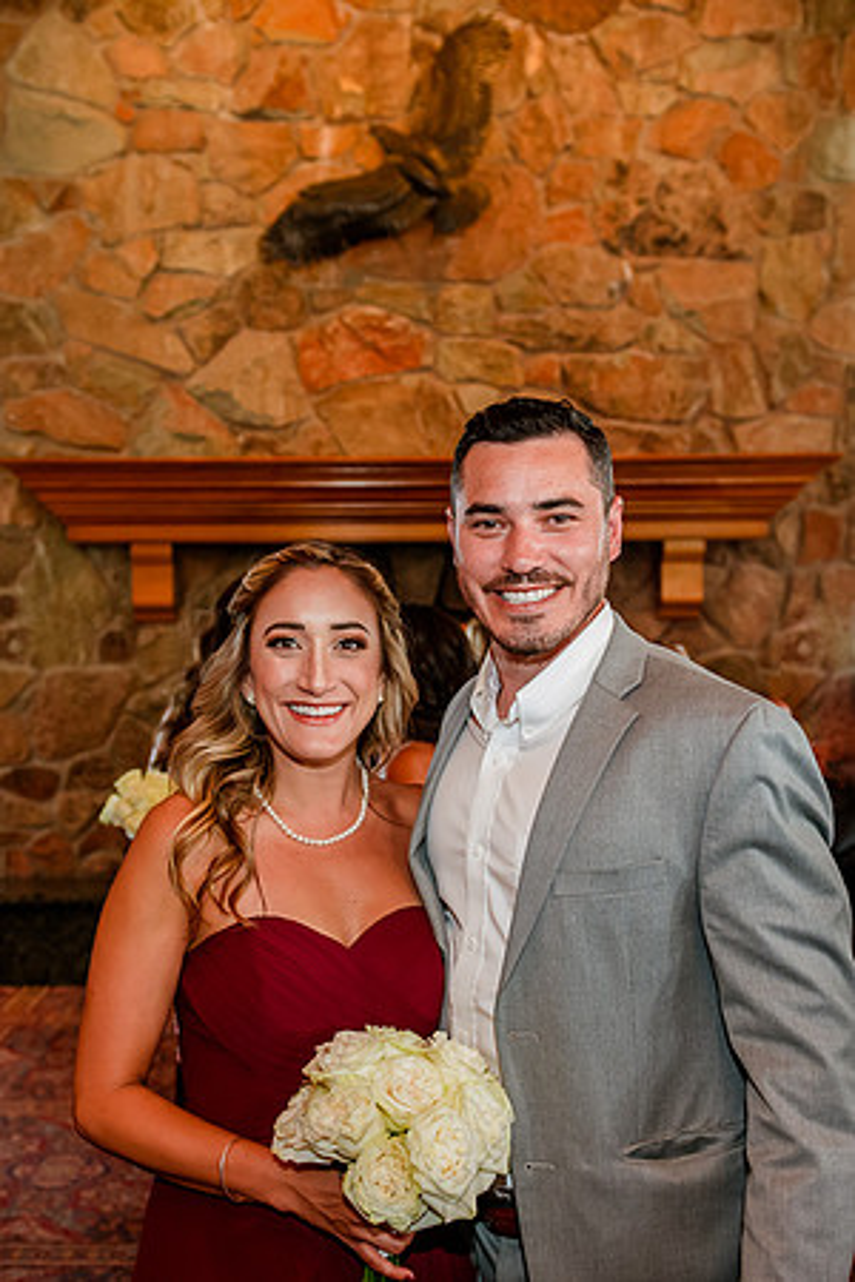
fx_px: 1390
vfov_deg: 49.5
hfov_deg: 34.1
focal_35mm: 39
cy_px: 609
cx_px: 340
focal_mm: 24
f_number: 3.2
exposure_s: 1/125
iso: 2500
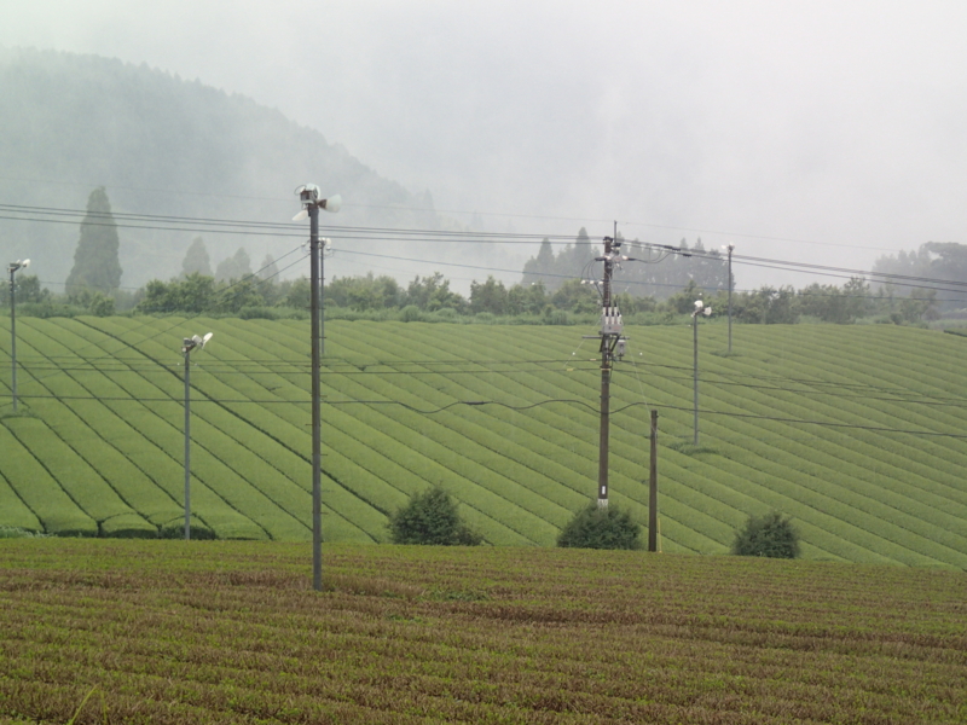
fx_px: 2542
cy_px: 362
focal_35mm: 91
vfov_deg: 16.2
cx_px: 484
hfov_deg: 21.5
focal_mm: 16.48
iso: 160
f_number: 4.7
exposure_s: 1/200
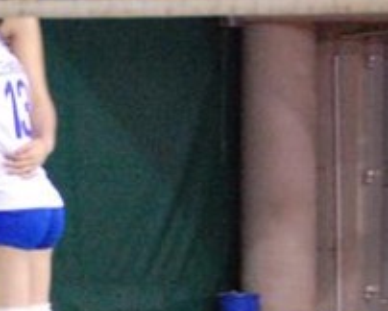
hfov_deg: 4.4
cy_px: 108
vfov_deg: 3.5
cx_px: -211
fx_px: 5035
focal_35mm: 438
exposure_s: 1/25
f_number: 4.8
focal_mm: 90
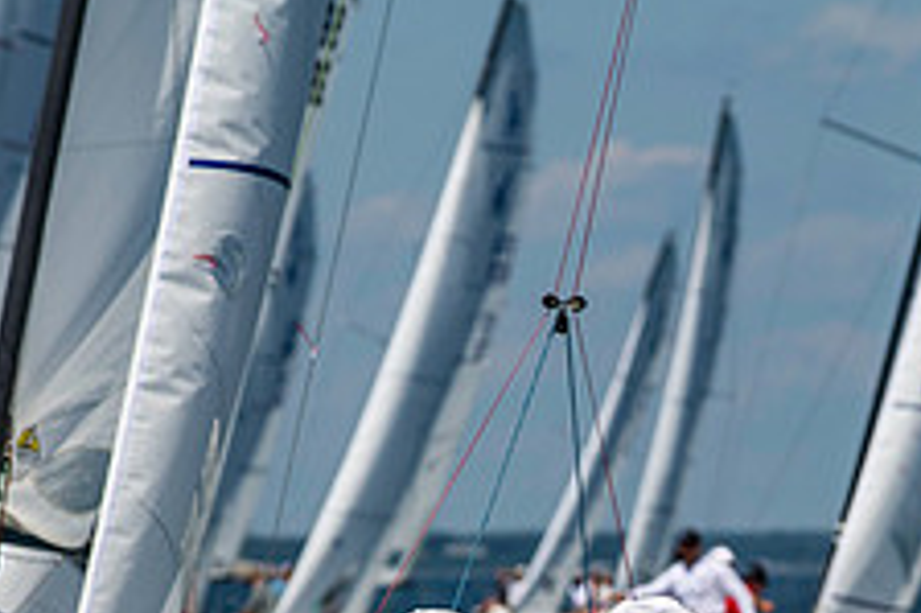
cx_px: 761
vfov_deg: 3.0
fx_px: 11606
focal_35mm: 454
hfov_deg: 4.5
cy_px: 786
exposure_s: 1/2500
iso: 320
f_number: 5.6
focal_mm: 175
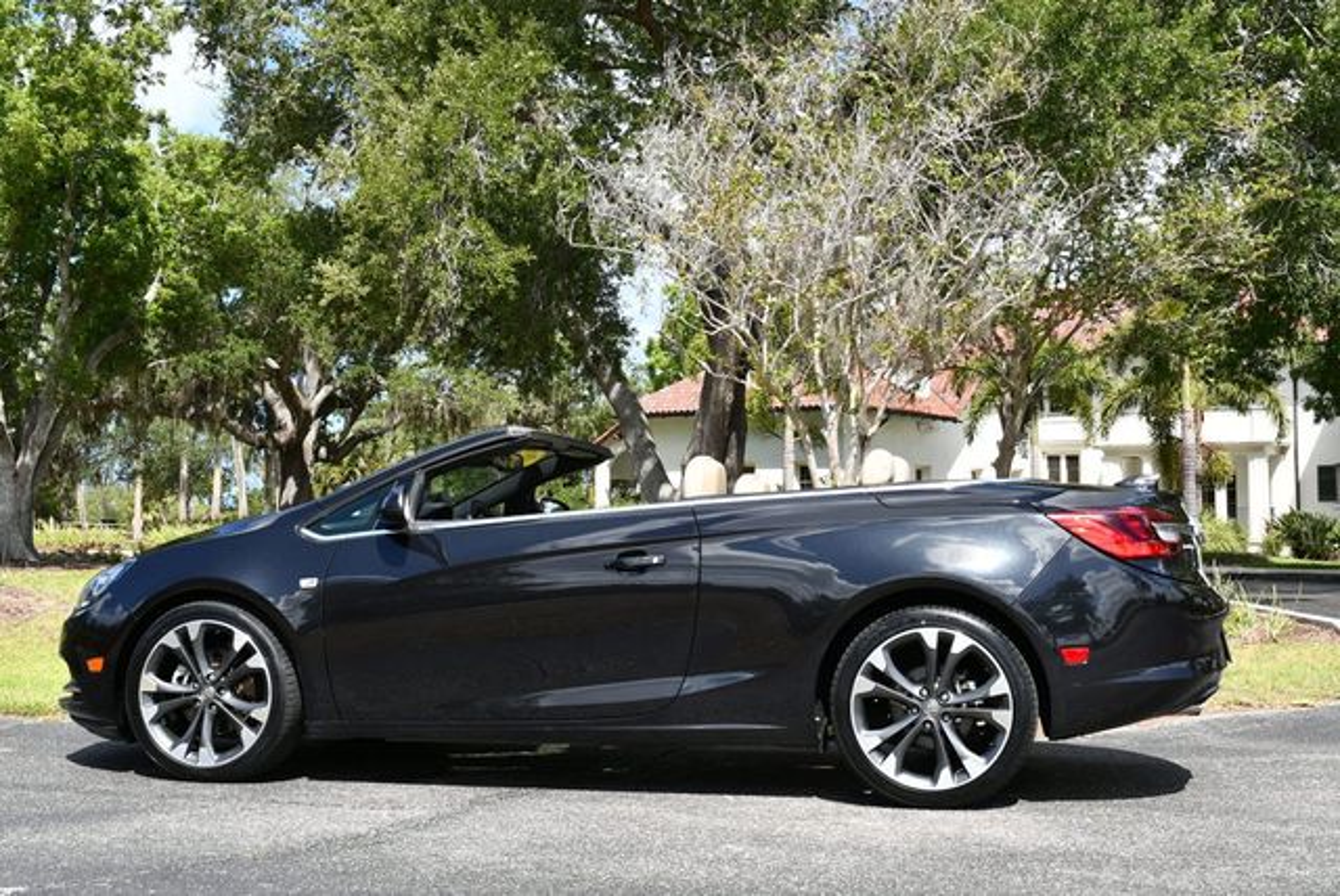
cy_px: 448
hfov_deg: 41.1
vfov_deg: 28.1
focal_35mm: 48
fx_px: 1788
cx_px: 670
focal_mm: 24
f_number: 8
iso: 160
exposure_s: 1/250
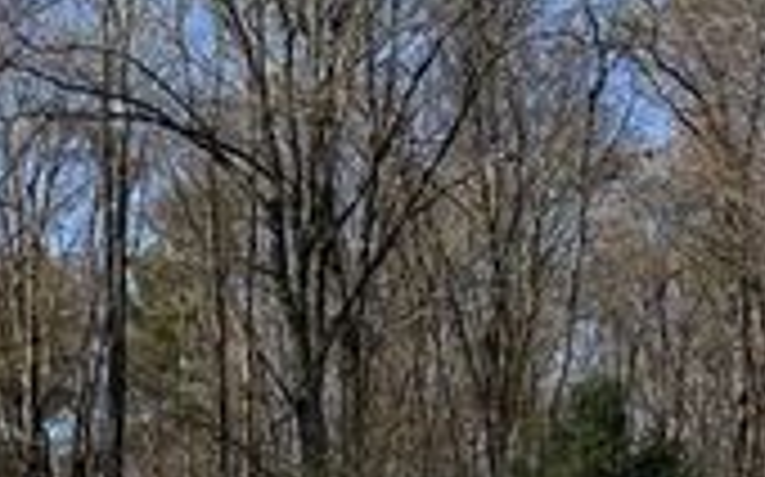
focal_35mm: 100
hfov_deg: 20.4
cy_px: 1055
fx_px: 2083
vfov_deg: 11.3
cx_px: 68
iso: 80
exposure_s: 1/3759
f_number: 1.78
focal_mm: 6.76
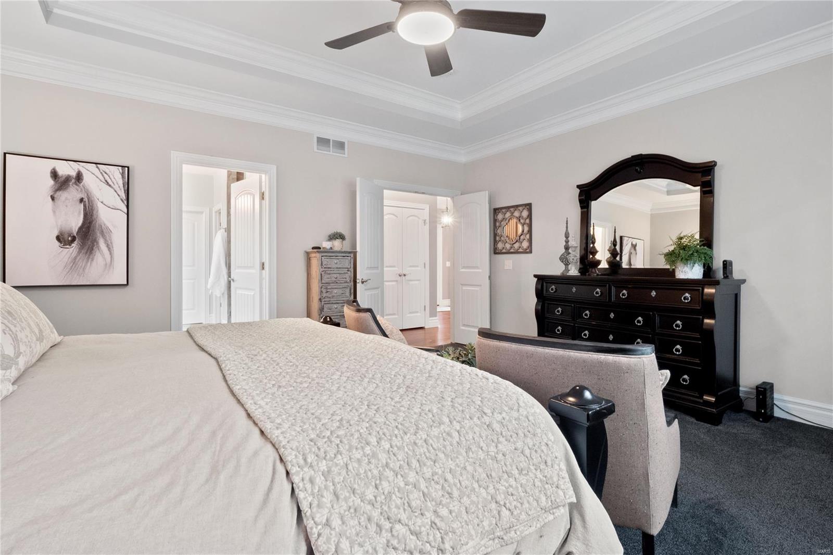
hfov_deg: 96.7
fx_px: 370
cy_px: 278
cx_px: 416
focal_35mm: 16
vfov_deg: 73.7
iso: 400
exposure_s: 1/1.25
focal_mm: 8
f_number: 10
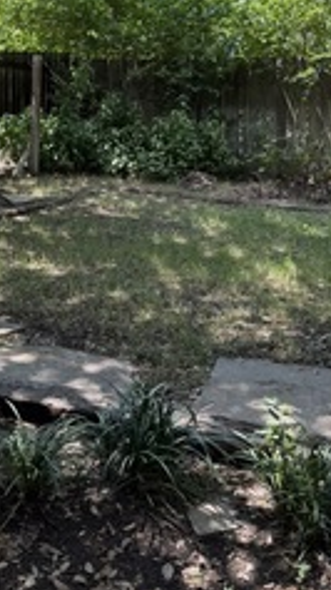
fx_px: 828
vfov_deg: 38.2
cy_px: 147
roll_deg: +2.4
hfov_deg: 22.3
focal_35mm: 53
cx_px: 70
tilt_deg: -9.0
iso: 80
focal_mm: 6.76
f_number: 1.78
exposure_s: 1/256
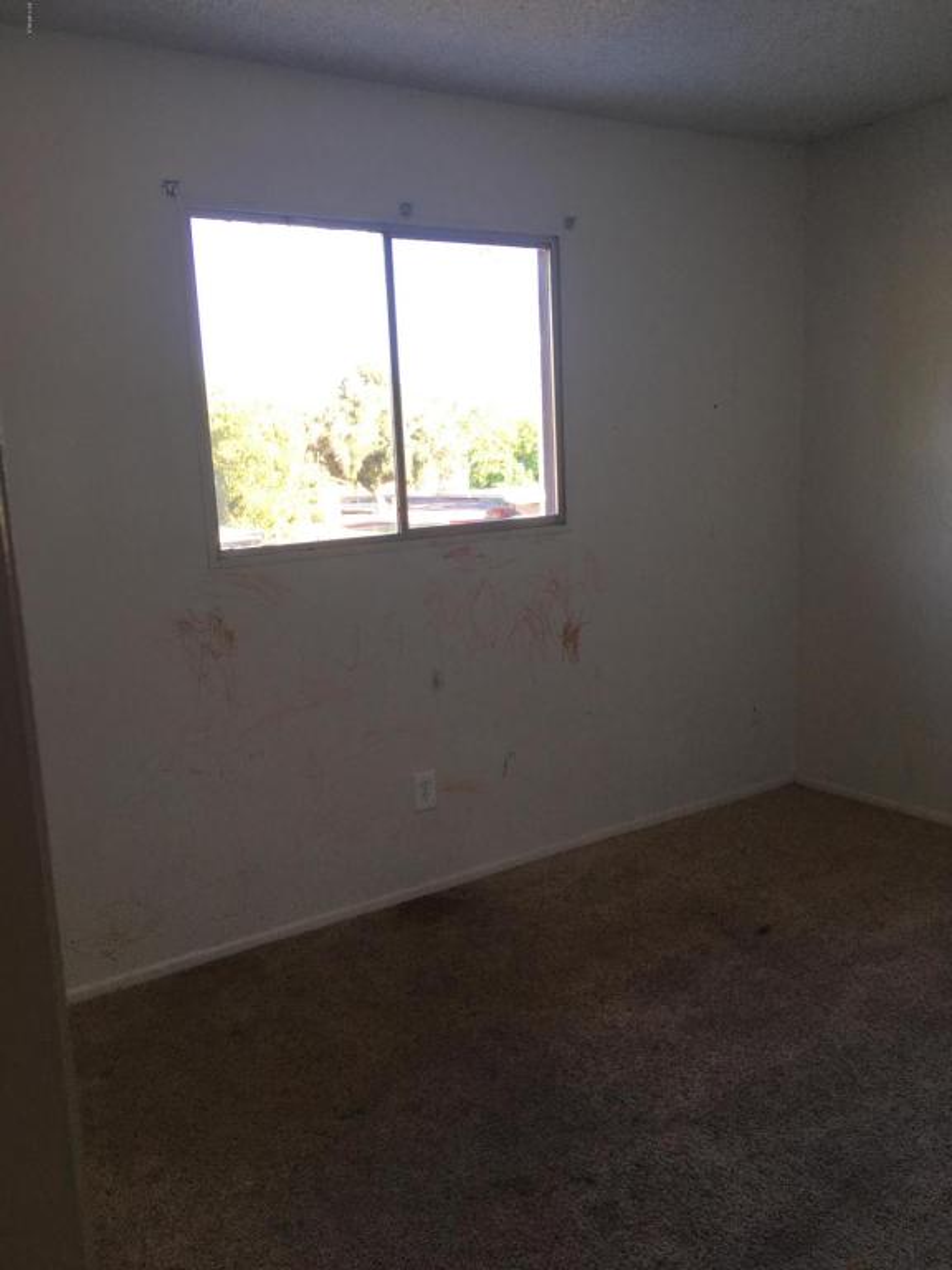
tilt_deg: -9.4
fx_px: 1063
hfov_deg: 48.2
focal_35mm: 29
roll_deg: +1.7
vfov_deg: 61.7
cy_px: 635
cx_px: 476
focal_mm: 4.15
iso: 40
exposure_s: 1/120
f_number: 2.2
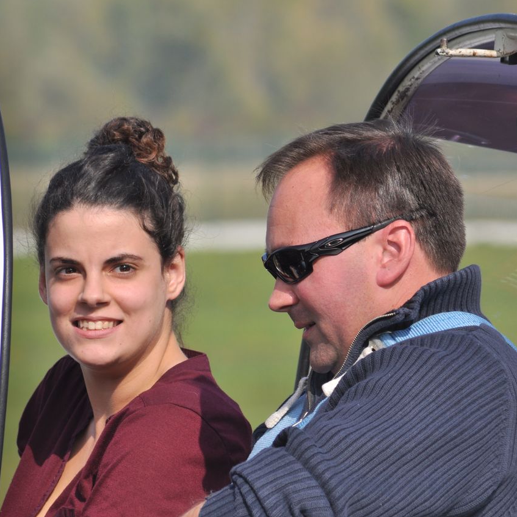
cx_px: 243
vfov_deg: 3.0
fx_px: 9750
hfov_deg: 3.0
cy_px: 258
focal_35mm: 577
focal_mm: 300
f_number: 10
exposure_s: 1/500
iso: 200
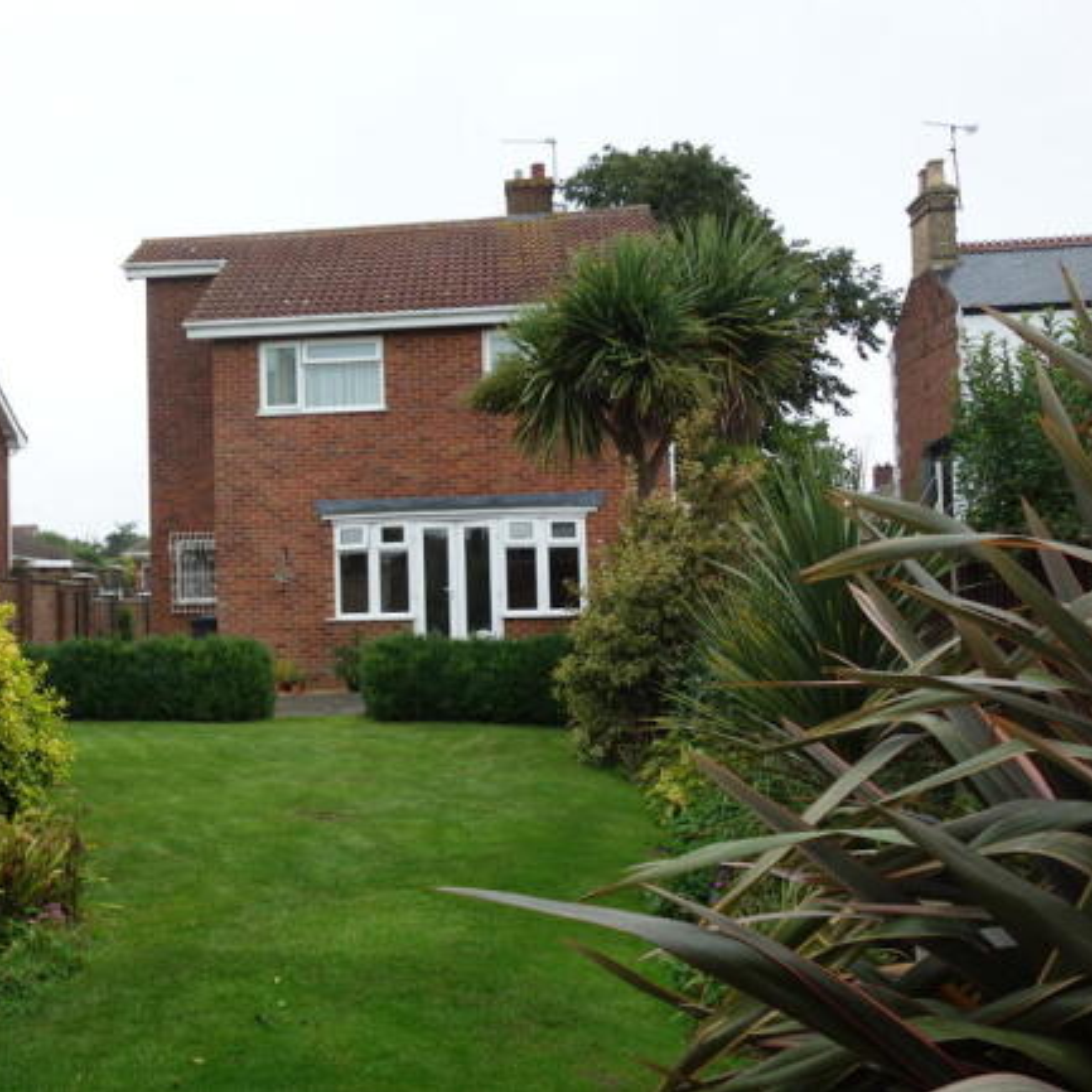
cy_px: 546
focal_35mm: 36
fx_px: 1285
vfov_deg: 46.0
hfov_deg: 44.9
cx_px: 314
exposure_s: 1/100
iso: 125
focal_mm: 10.4
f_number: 2.8
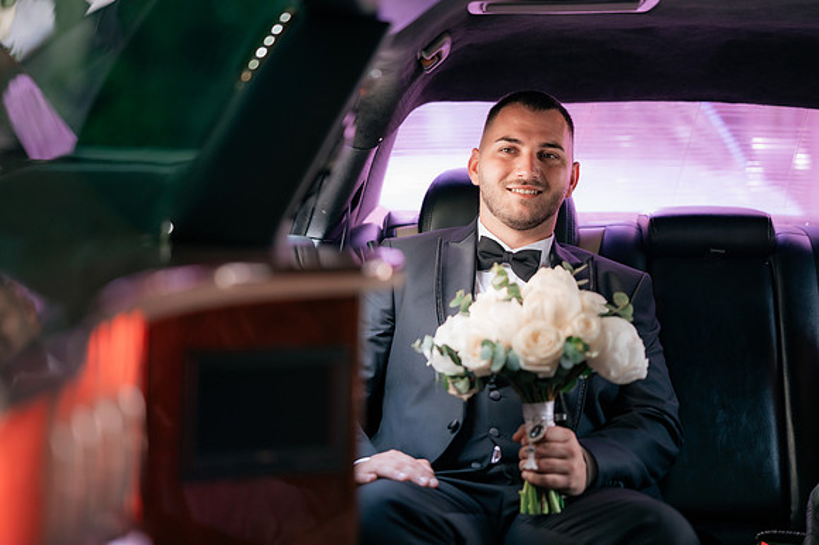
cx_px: 410
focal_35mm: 85
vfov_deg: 16.1
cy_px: 272
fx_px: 1933
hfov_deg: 23.9
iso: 500
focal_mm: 85
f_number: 1.8
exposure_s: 1/250
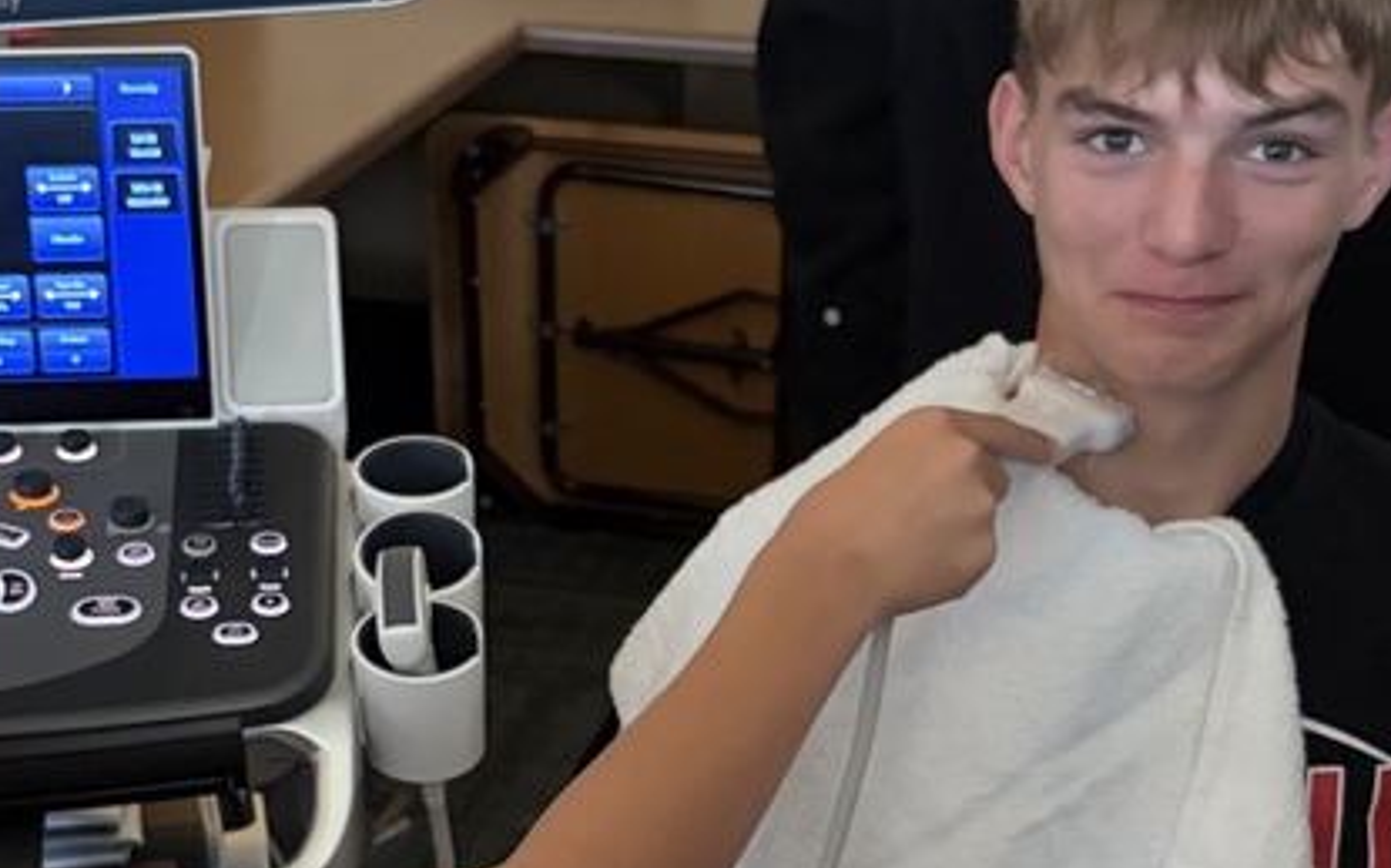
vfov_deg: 19.0
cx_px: 560
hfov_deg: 30.1
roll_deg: +1.0
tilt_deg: -25.1
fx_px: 2577
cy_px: 670
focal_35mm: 68
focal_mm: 5.96
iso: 640
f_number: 1.6
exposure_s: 1/40
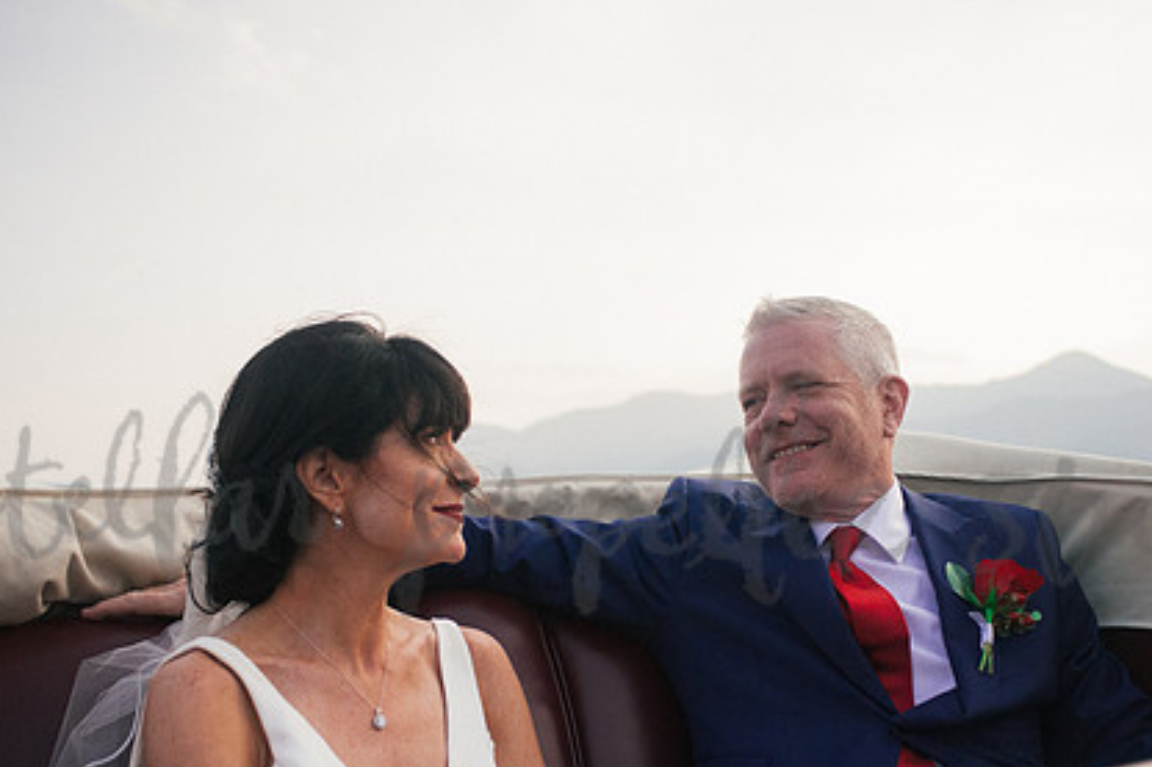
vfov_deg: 33.9
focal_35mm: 39
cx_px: 651
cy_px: 496
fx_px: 1247
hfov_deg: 49.4
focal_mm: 28
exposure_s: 1/8000
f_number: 3.5
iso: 2000
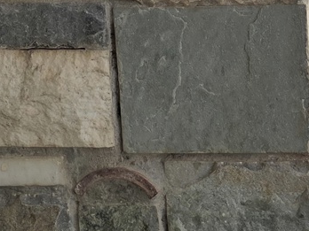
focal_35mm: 127
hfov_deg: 14.6
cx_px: 437
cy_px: -150
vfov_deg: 11.1
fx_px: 1134
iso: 12
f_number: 1.7
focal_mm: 6.3
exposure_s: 1/321
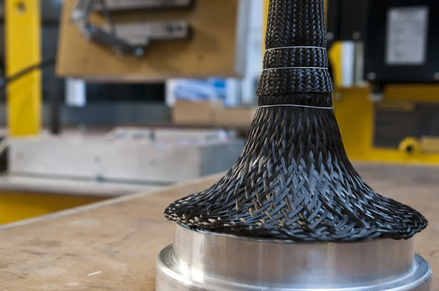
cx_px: 220
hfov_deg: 41.2
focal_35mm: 48
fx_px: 585
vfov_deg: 28.0
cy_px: 146
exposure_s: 1/4
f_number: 5.6
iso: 200
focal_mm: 32
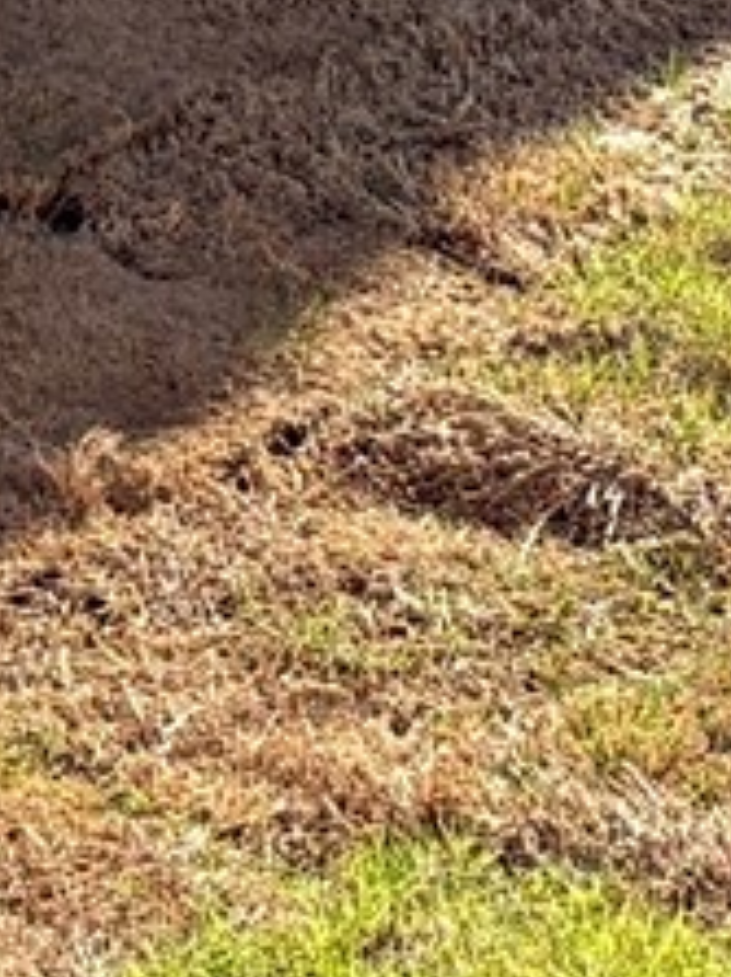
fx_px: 6736
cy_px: -1139
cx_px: -390
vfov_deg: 7.8
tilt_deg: -8.5
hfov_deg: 6.1
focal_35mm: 239
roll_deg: +0.6
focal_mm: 5.96
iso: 64
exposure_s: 1/1848
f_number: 1.6
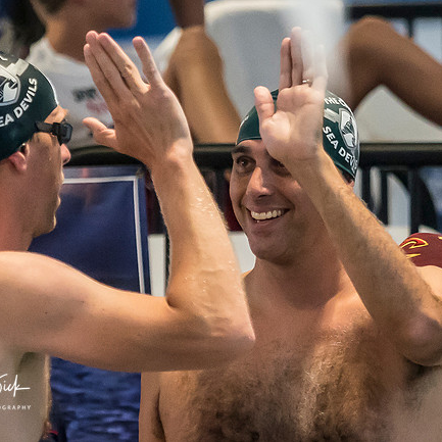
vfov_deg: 2.2
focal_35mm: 803
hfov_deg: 2.2
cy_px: 309
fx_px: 11600
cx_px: 299
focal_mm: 150
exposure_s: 1/640
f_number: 2.8
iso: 3200
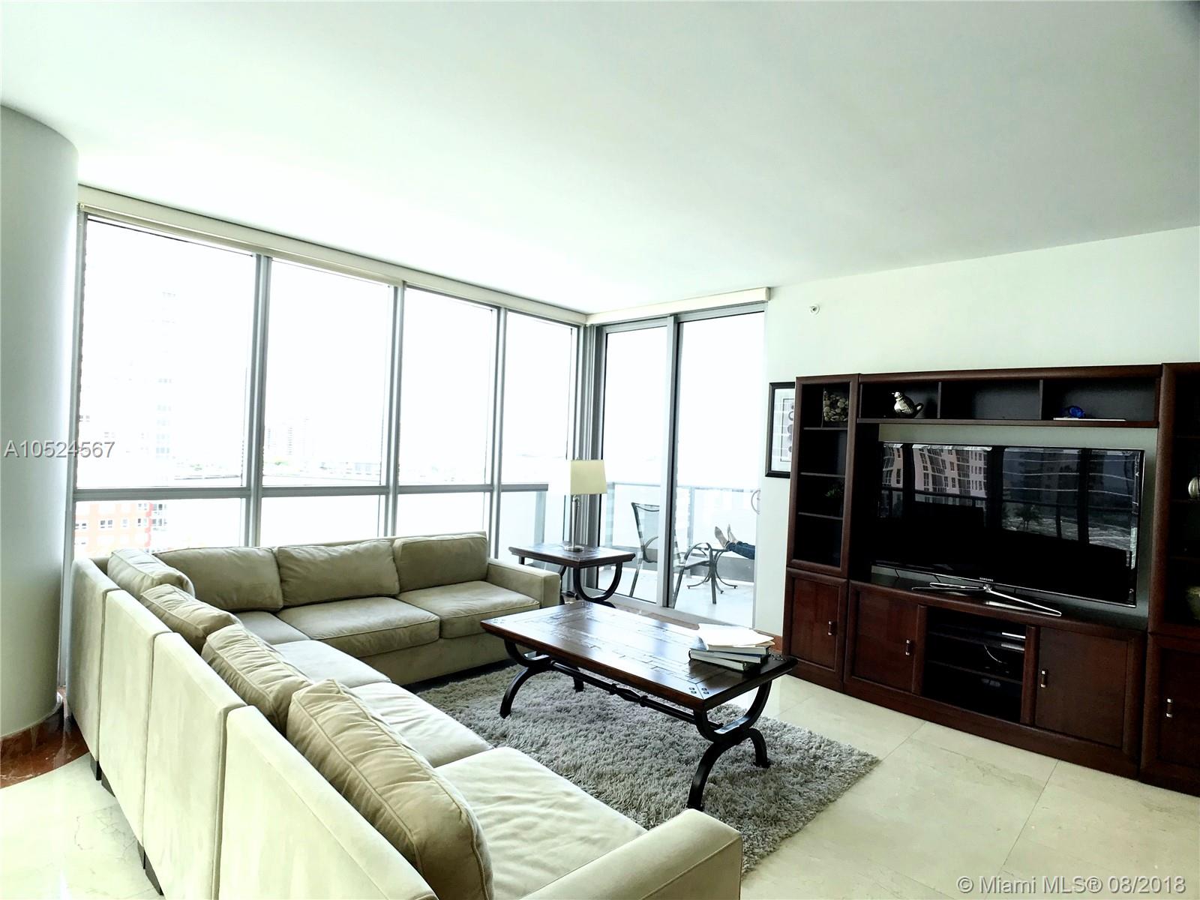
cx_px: 600
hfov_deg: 63.4
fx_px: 971
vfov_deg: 49.7
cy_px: 450
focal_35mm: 28
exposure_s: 1/221
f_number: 1.8
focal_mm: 3.99
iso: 20
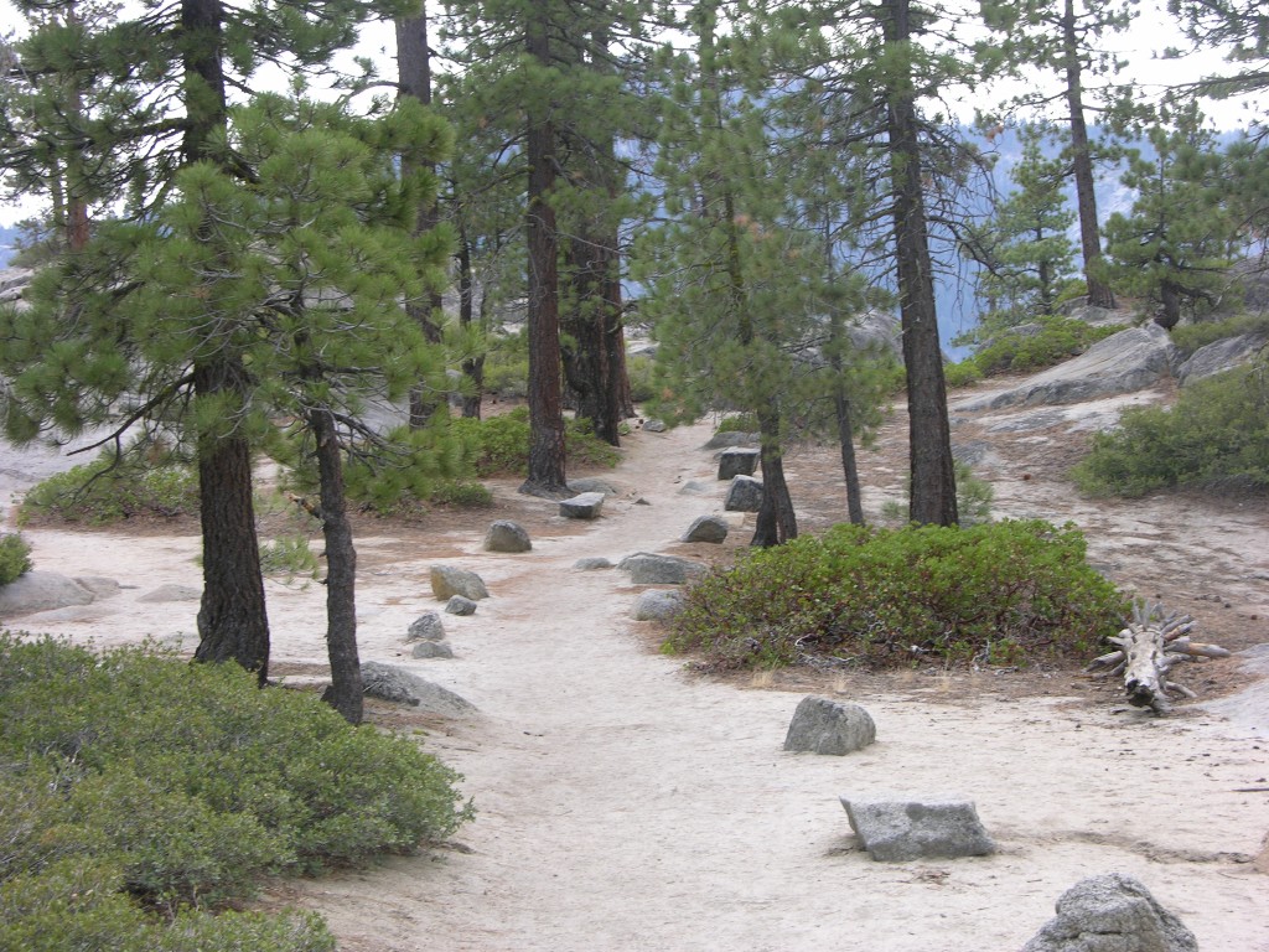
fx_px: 2713
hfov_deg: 26.3
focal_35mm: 74
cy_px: 476
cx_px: 634
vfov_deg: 19.9
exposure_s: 1/112
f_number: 4.2
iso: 50
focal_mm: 18.8
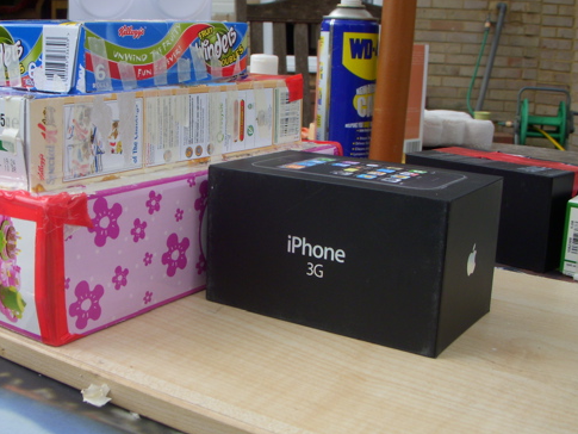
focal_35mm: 47
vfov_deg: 30.9
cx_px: 236
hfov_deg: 40.3
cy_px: 210
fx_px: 785
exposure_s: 1/320
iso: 100
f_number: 3.3
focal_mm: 6.3
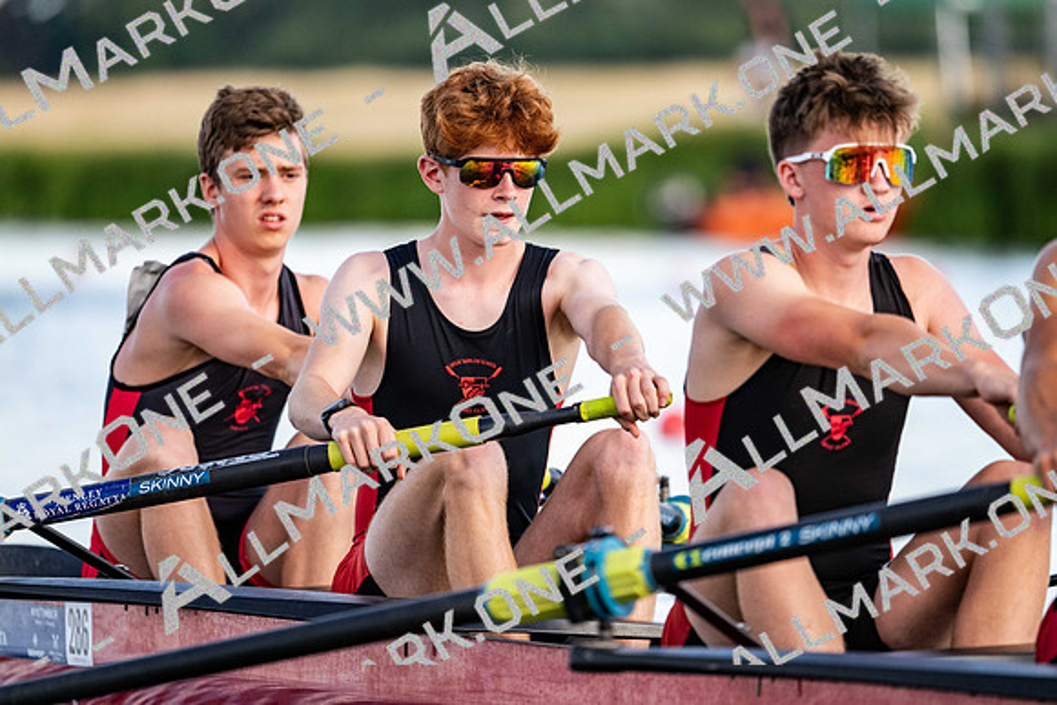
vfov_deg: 3.4
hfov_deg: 5.2
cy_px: 352
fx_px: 11747
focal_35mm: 400
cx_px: 528
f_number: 4.5
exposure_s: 1/2500
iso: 1000
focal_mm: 400
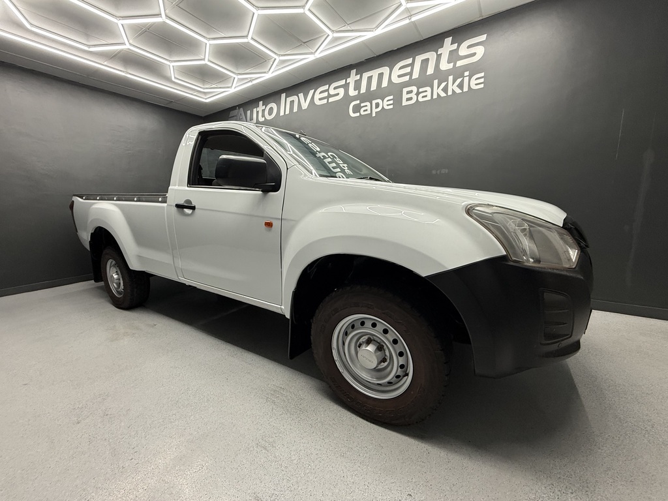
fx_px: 270
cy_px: 250
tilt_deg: -8.9
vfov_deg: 85.7
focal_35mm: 14
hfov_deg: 102.1
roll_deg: +1.2
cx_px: 334
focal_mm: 2.22
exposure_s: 1/100
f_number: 2.2
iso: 160
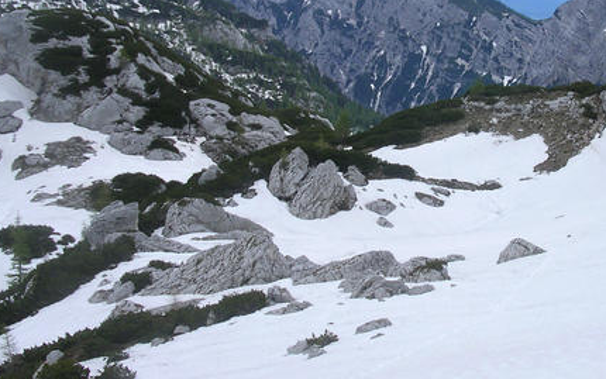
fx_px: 991
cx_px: 420
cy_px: 97
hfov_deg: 33.6
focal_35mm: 60
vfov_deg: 21.5
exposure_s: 1/356
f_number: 5.6
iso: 100
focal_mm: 5.8
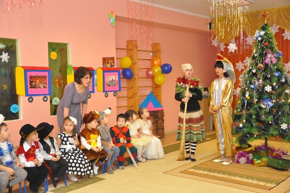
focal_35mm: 45
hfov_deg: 43.7
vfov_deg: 29.8
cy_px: 96
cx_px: 145
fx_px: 362
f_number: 4.2
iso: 800
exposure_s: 1/60
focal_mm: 30
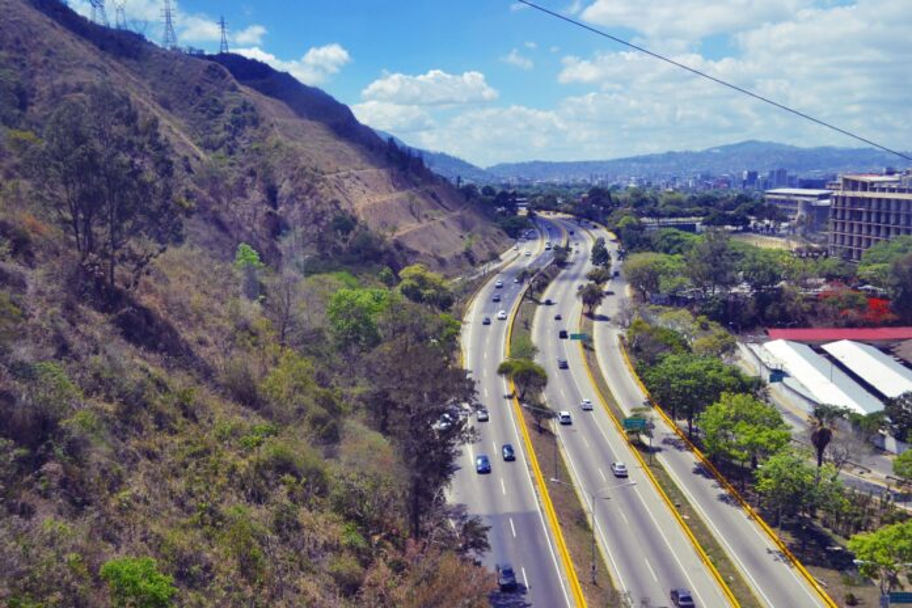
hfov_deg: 53.1
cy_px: 304
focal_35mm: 36
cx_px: 456
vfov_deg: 36.9
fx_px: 912
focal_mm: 24
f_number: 5.6
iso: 100
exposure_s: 1/320
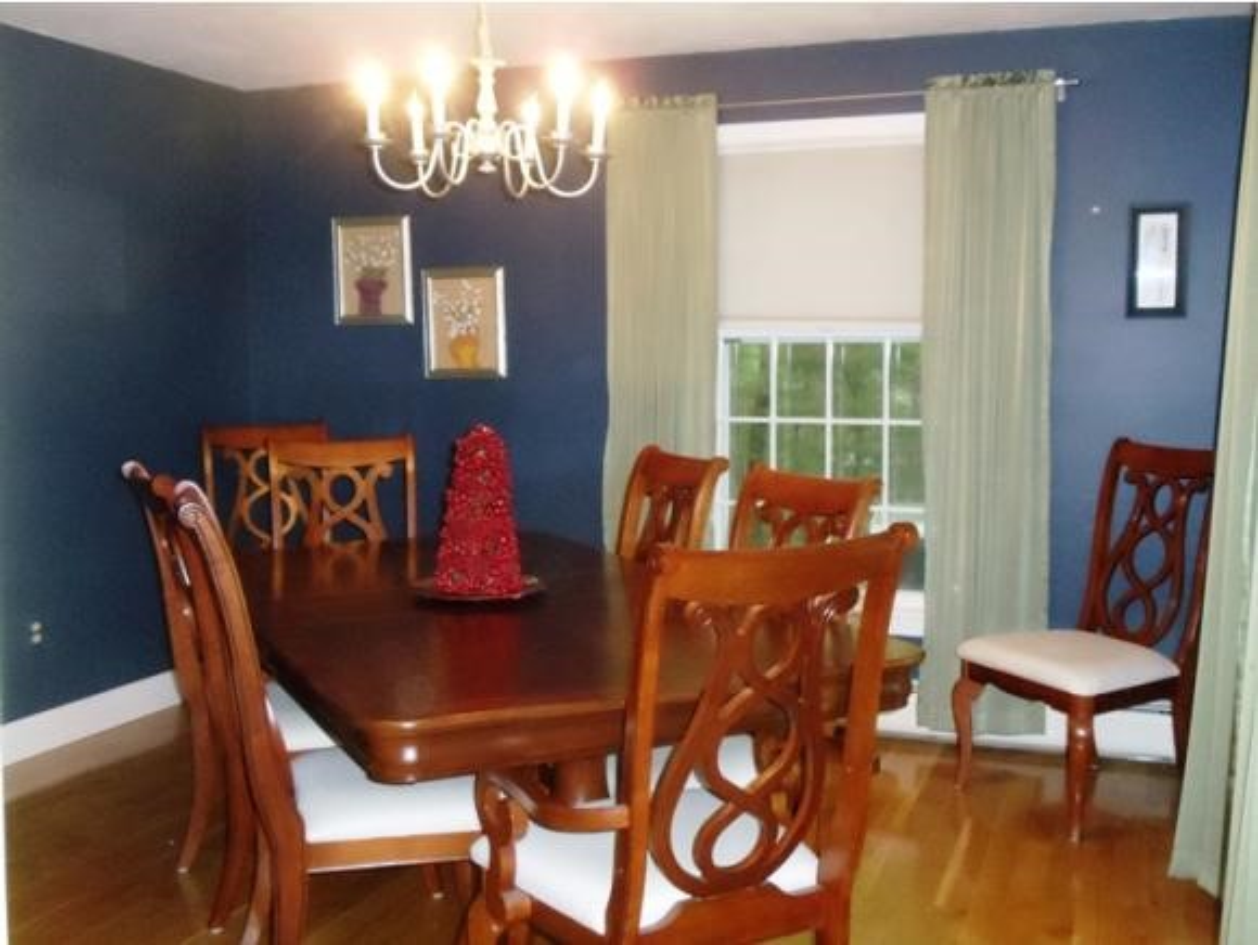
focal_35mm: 50
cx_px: 629
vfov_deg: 29.1
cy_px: 472
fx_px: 1819
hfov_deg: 38.2
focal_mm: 6.81
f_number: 3.7
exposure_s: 1/30
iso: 800
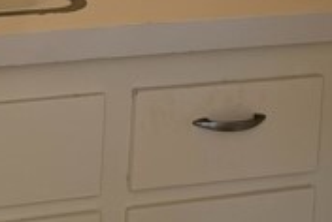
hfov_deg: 13.9
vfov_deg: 8.7
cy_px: -301
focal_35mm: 145
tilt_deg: -7.0
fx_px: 1339
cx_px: -25
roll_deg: -1.5
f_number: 1.78
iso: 64
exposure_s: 1/153
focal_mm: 6.76
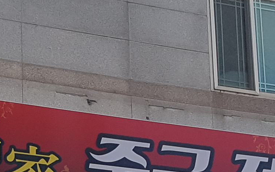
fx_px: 1117
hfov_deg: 14.0
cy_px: 256
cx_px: 128
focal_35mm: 149
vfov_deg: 8.6
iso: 50
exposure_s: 1/1556
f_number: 1.7
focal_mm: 4.2
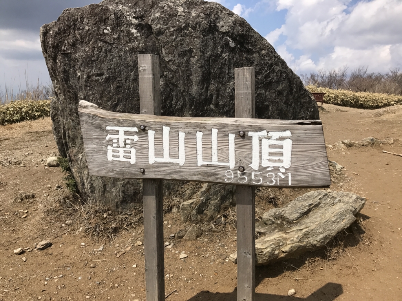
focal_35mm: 28
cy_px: 150
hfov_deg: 63.4
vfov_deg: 49.7
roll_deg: -3.4
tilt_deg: -9.6
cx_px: 201
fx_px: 325
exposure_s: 1/3425
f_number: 1.8
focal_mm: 3.99
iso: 20
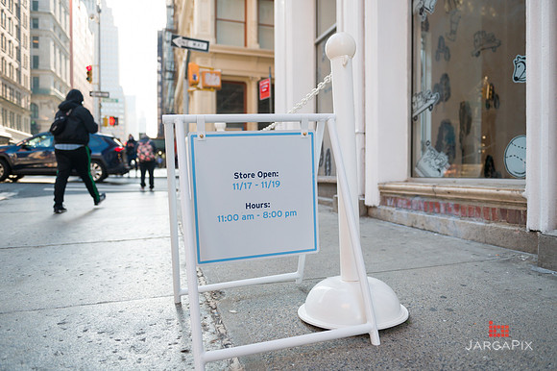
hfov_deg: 67.4
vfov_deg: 47.9
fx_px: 417
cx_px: 278
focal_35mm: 27
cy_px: 186
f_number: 3.5
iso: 640
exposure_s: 1/1250
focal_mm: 27
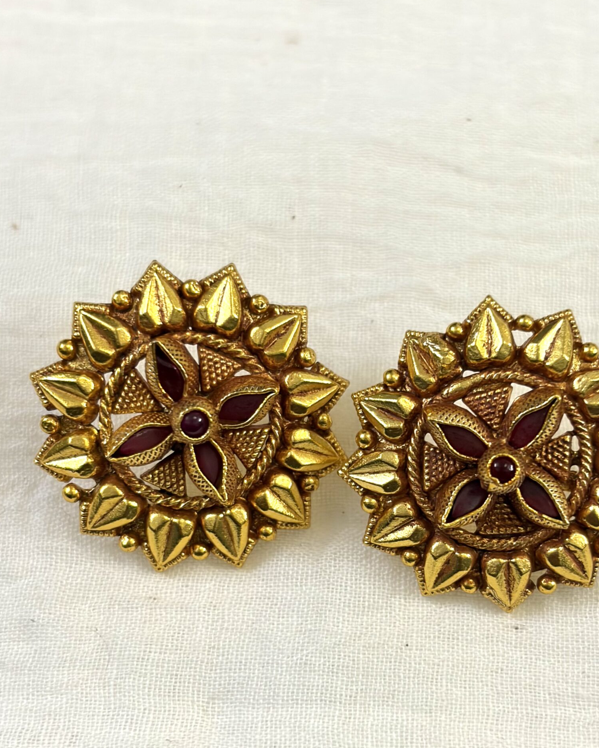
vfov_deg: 27.5
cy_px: 440
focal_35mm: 69
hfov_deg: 22.1
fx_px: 1529
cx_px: 364
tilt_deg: -65.7
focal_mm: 5.96
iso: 160
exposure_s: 1/50
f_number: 1.6
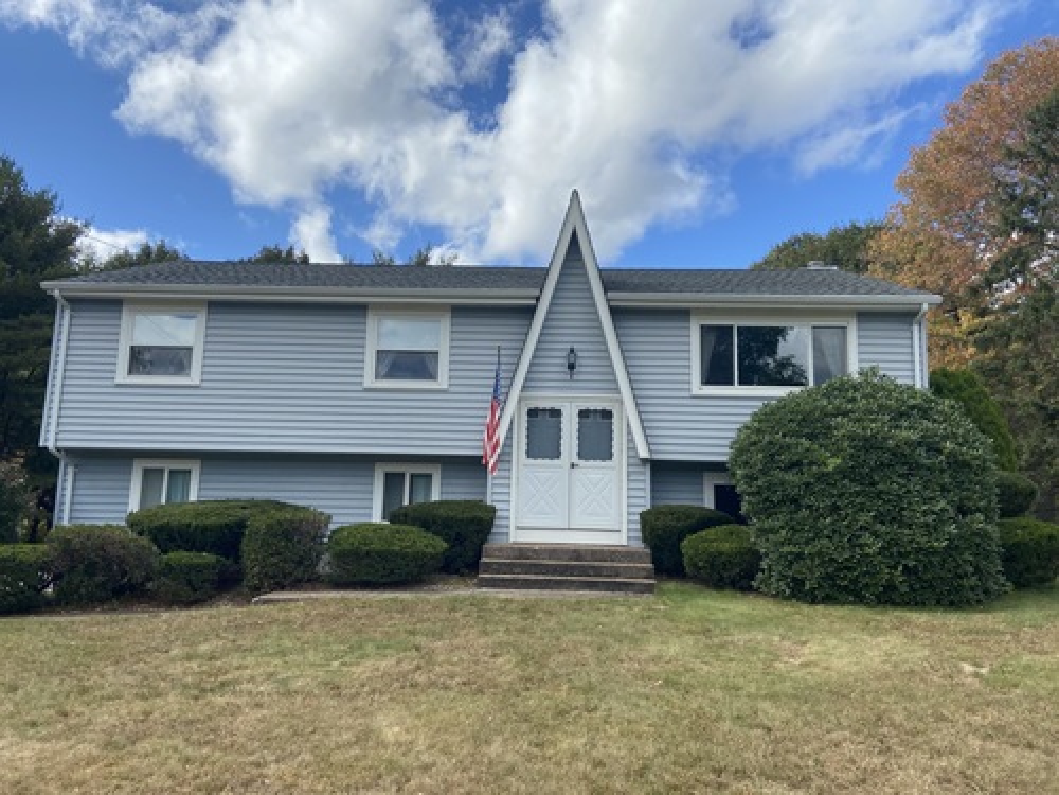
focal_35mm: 26
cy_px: 398
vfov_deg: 53.1
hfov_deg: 67.3
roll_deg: -1.9
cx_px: 530
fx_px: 795
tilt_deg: +8.9
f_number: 1.8
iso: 32
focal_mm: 4.25
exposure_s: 1/2625
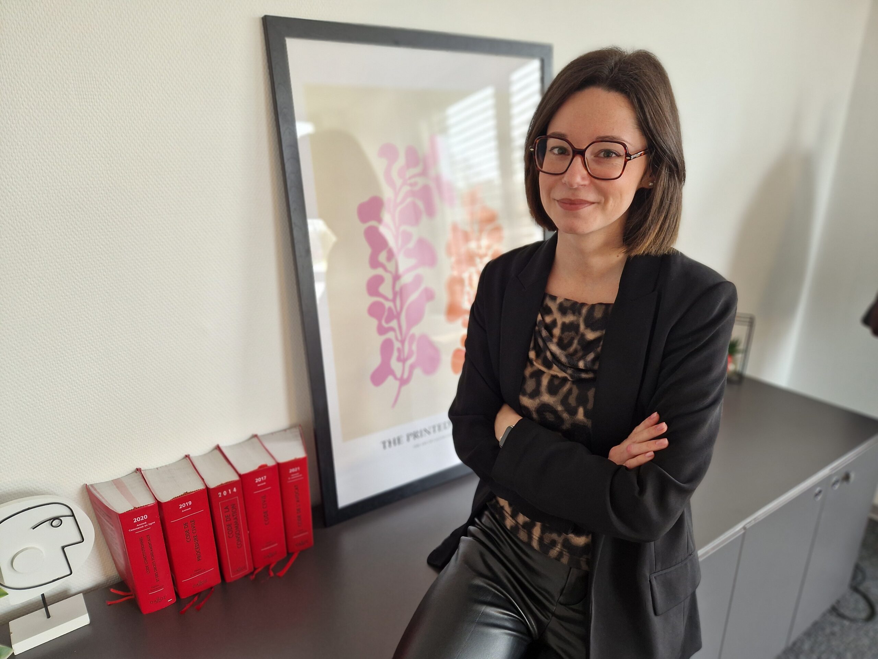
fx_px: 583
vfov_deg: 58.9
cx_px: 439
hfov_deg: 73.9
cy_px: 330
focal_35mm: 23
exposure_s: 1/50
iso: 200
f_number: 1.8
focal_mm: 5.4
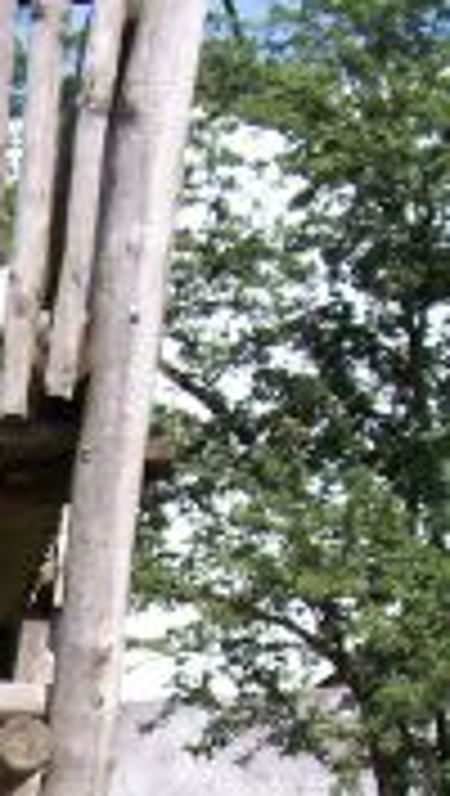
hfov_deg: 8.8
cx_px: -266
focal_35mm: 134
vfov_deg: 15.2
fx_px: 2833
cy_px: 1043
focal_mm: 5.6
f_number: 2.7
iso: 80
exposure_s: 1/760
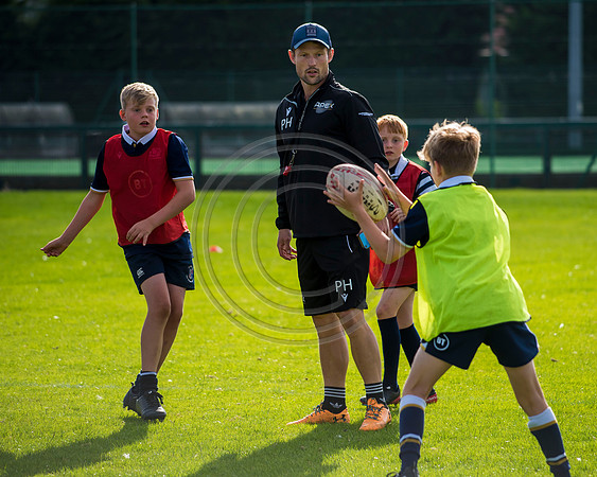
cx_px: 344
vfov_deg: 7.1
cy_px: 214
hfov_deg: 8.9
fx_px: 3835
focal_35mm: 217
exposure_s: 1/1600
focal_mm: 175
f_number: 4
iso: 250
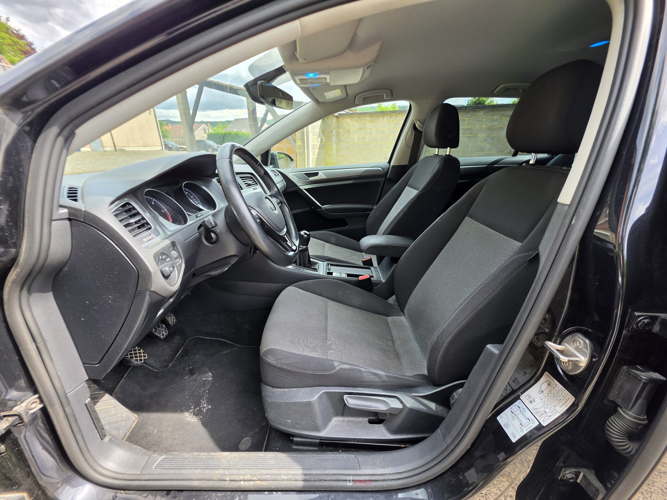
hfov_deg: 106.2
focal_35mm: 13
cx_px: 334
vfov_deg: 89.9
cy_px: 250
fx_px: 250
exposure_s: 1/120
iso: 16
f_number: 1.9
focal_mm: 2.2
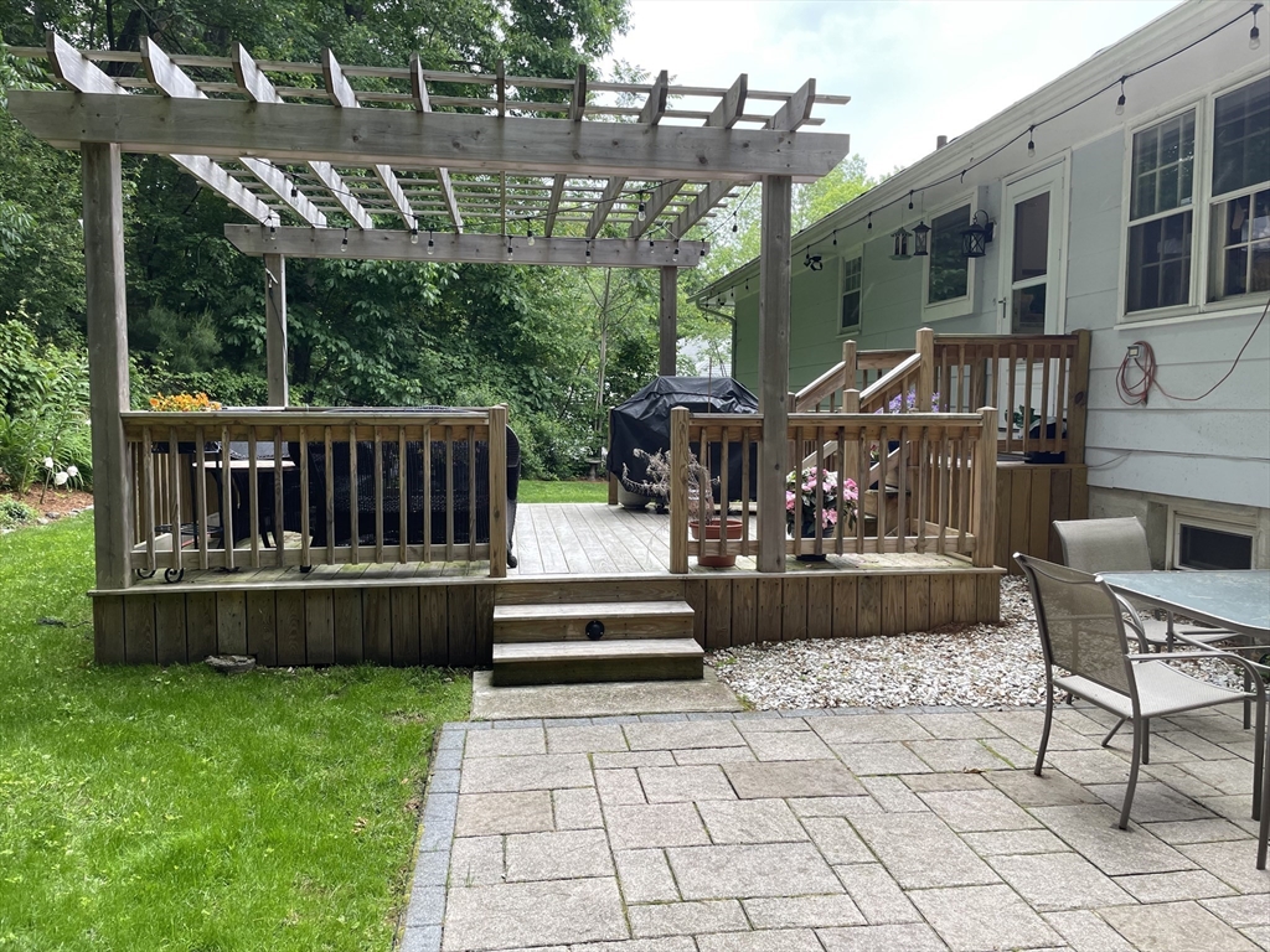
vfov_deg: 53.1
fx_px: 954
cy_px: 476
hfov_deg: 67.3
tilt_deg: -5.1
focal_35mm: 26
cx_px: 635
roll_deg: +0.7
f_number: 1.6
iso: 32
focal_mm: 4.2
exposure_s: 1/161
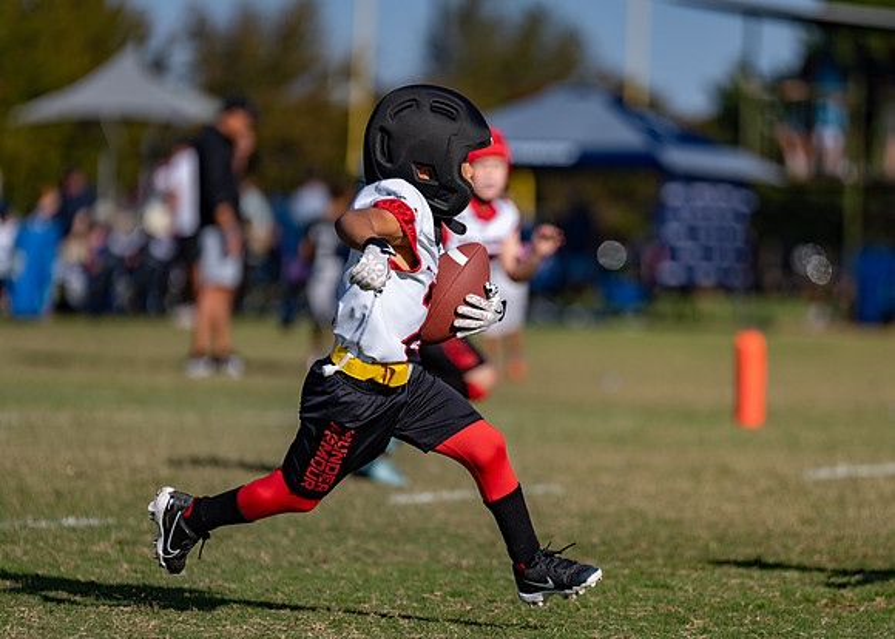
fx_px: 6134
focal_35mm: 241
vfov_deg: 6.0
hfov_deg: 8.3
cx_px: 510
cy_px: 368
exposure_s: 1/3200
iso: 100
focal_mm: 182
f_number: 2.8
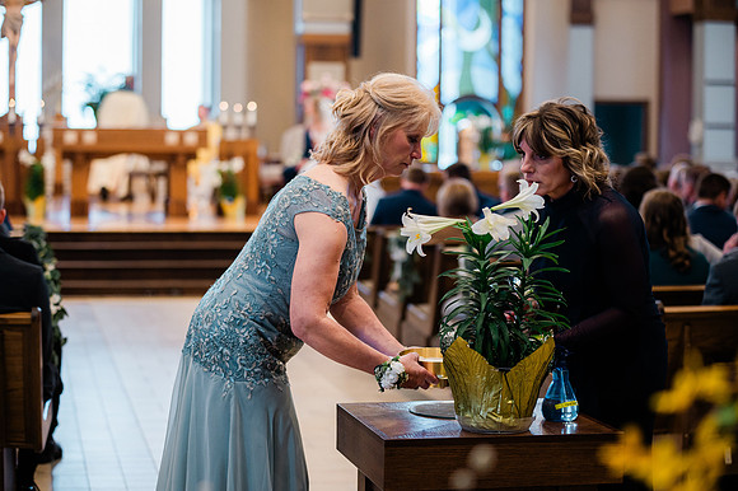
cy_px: 246
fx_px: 1762
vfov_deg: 15.9
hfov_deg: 23.7
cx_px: 369
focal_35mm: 86
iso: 1000
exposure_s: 1/250
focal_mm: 86
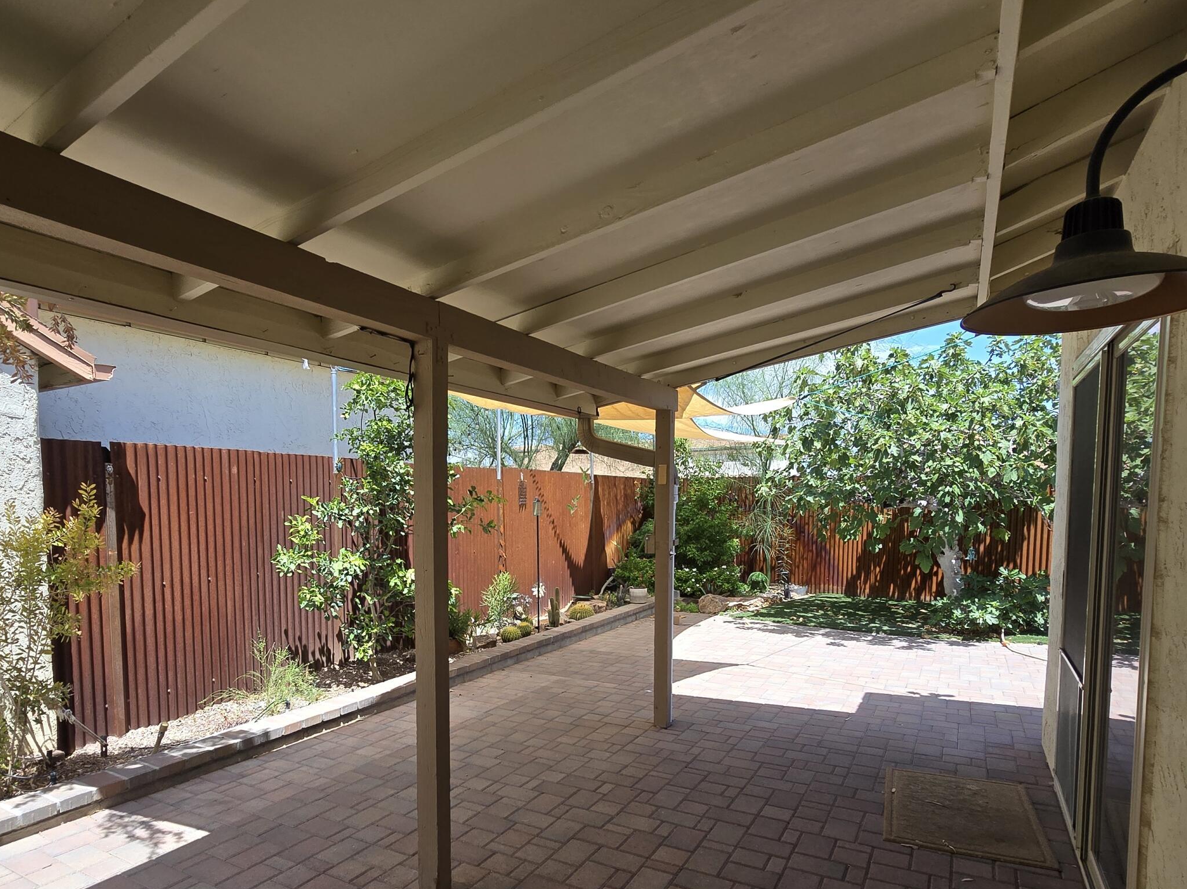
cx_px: 530
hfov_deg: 84.4
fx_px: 651
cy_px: 538
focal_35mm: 19
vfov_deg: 67.9
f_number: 2.2
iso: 50
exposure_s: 1/823
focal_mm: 2.2
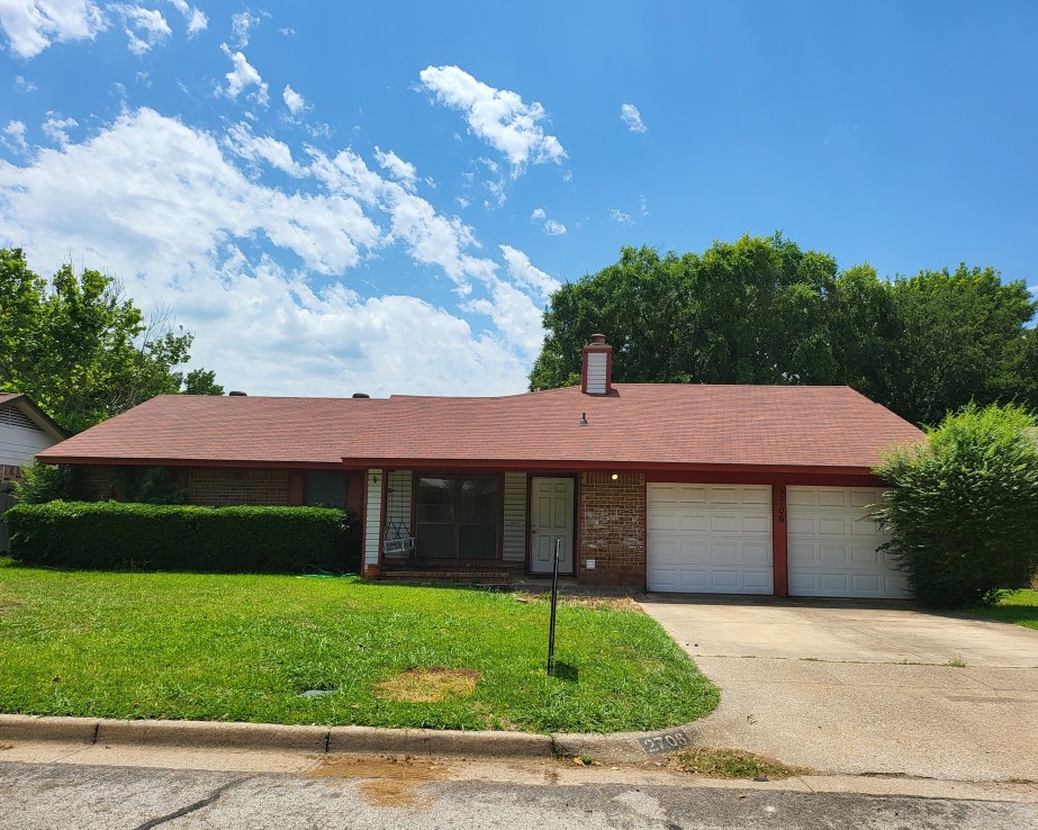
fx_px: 799
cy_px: 426
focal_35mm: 26
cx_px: 521
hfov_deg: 66.0
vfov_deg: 54.9
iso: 40
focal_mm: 5
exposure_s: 1/3882
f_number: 1.8
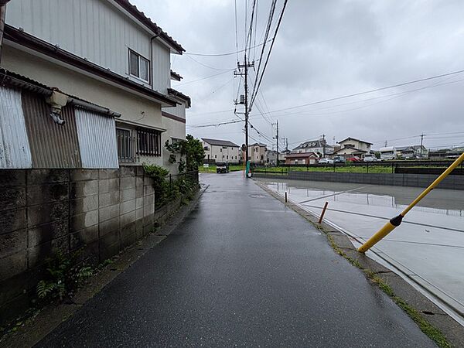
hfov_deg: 102.1
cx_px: 232
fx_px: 188
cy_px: 174
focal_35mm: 14
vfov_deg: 85.7
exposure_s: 1/1577
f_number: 2.2
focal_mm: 1.83
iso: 49
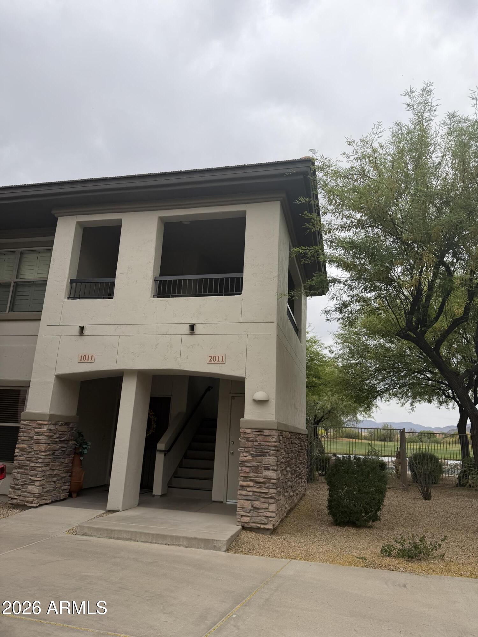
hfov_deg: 56.8
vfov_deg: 71.6
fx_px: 442
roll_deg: -3.4
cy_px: 318
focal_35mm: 24
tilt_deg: +14.0
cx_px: 239
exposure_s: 1/2907
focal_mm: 6.76
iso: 80
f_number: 1.78
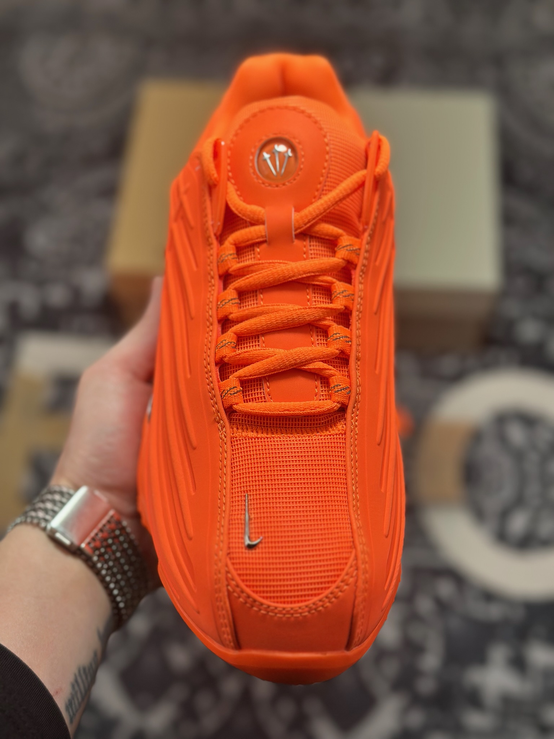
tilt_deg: -58.7
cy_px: 370
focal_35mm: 48
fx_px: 1024
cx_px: 277
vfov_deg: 39.7
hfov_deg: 30.3
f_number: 1.78
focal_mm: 6.86
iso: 80
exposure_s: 1/1227
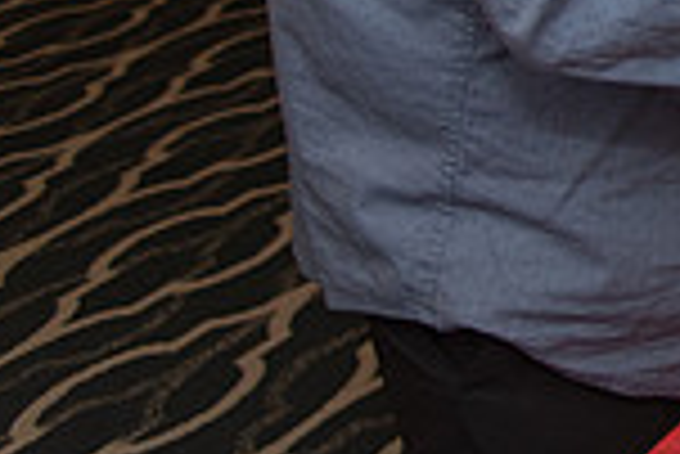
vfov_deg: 13.6
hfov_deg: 17.4
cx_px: 1274
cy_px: -312
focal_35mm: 92
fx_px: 1739
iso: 800
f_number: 4
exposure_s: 1/200
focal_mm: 24
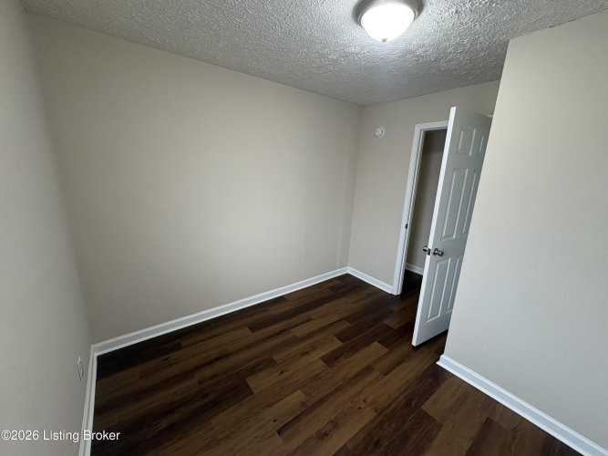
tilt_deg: -14.1
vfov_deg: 85.7
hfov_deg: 102.1
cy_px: 228
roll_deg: -2.2
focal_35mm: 14
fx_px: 246
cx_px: 304
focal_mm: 2.22
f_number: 2.2
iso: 160
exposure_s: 1/60
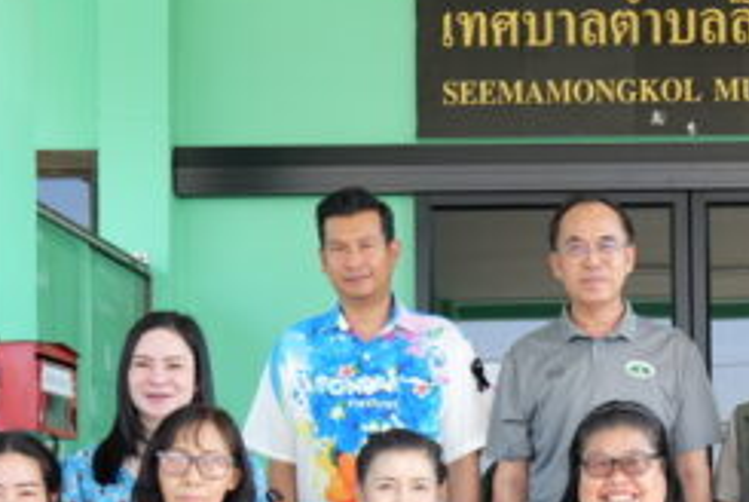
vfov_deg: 13.9
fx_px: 2021
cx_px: 712
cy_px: 517
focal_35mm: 97
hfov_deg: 20.5
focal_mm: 31
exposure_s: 1/40
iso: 160
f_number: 6.3
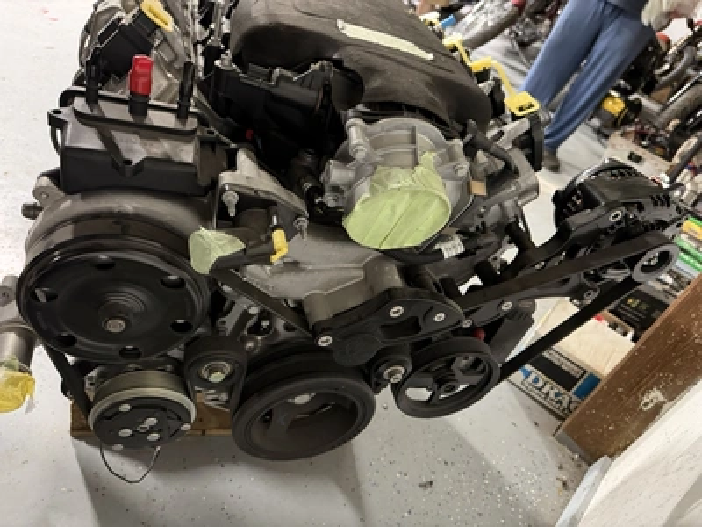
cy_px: 264
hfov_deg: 71.6
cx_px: 351
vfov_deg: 56.8
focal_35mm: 24
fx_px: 487
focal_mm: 6.76
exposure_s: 1/30
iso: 800
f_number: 1.78
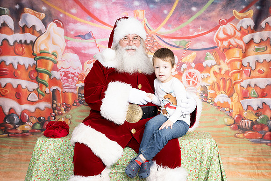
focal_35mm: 48
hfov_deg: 40.8
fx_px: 364
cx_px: 143
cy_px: 90
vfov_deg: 27.9
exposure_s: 1/200
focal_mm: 46
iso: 320
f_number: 8
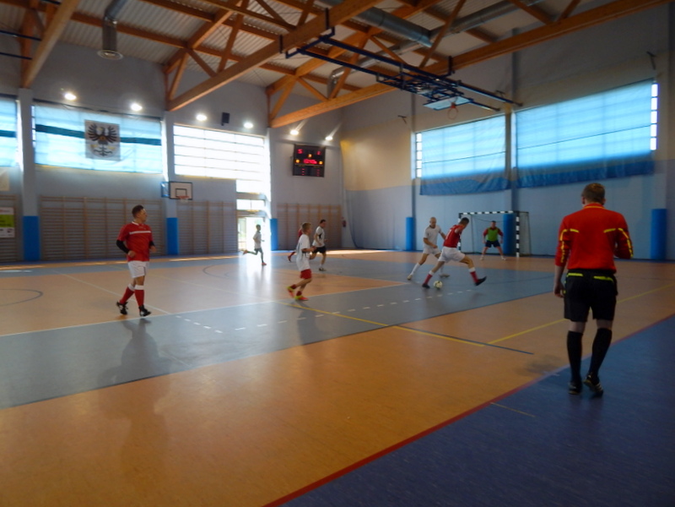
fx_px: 429
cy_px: 254
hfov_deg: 76.4
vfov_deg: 61.1
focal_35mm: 22
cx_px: 338
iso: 125
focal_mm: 4
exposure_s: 1/60
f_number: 3
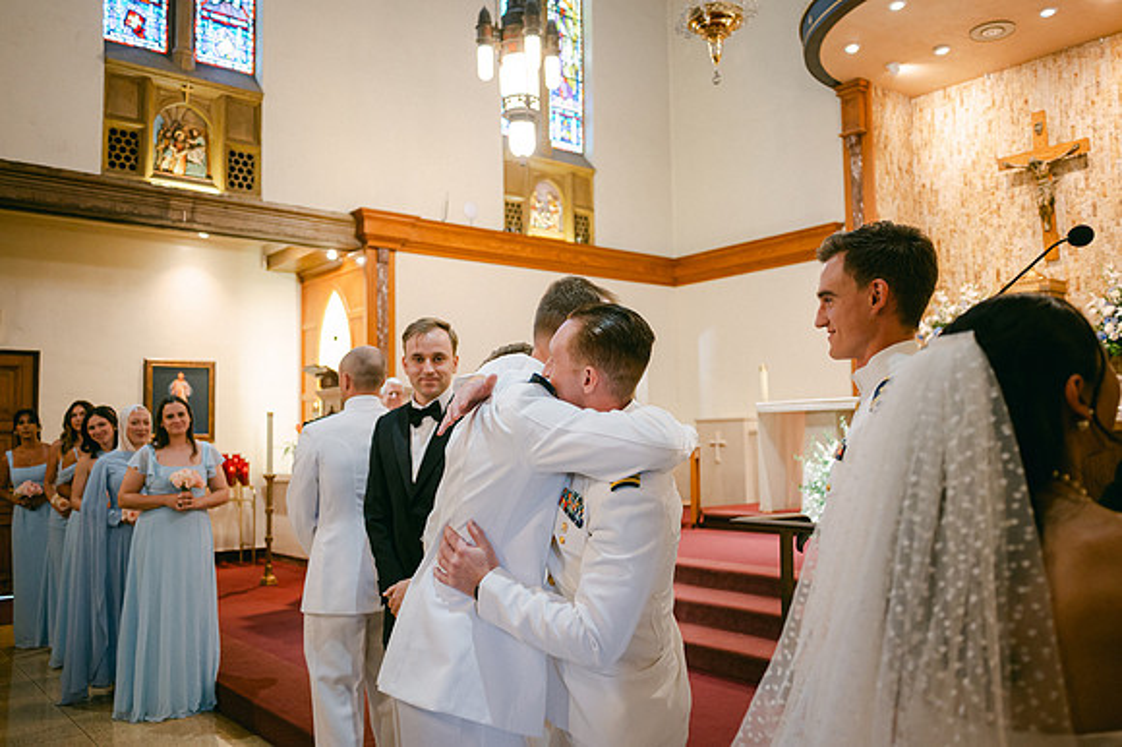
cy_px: 374
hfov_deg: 63.8
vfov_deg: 45.0
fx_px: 902
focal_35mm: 29
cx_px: 561
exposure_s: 1/125
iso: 1000
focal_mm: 28
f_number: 2.8
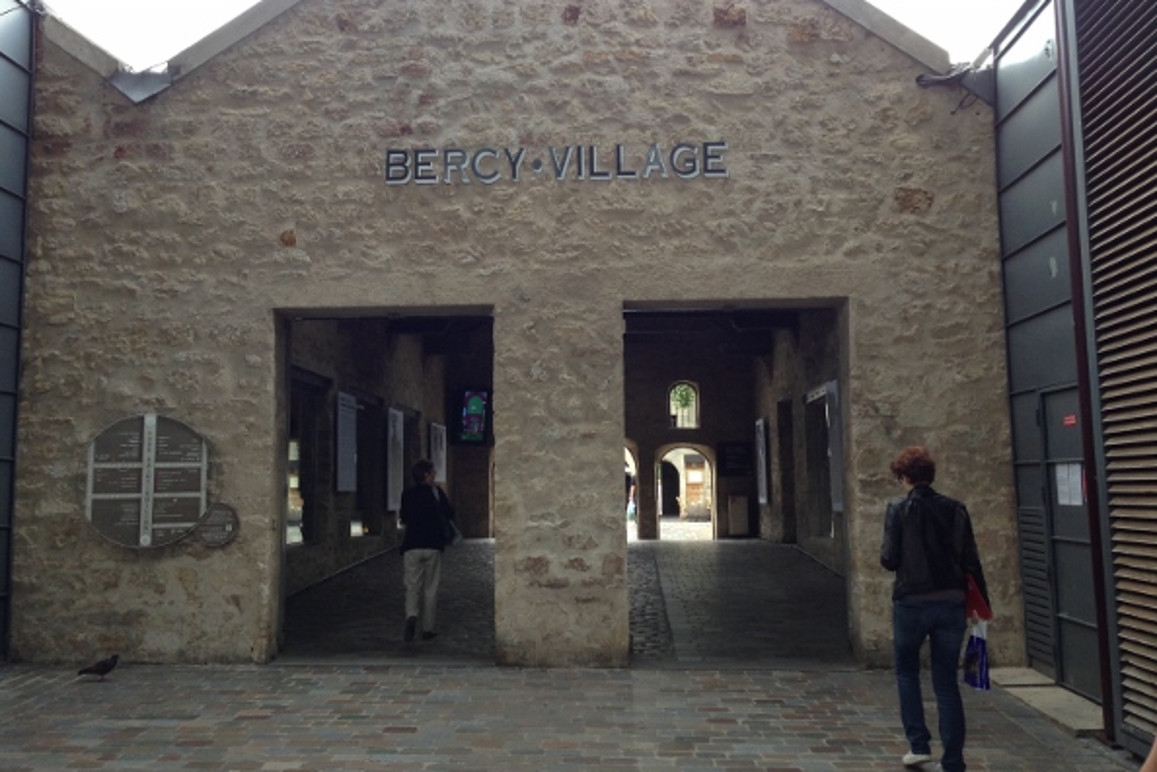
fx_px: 1189
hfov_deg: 51.9
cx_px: 557
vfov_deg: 35.9
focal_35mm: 37
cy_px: 345
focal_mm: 4.13
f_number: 2.4
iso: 50
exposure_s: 1/146
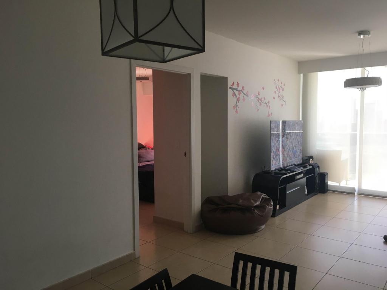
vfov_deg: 48.2
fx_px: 324
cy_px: 145
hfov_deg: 61.7
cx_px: 194
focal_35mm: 29
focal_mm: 4.15
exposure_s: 1/33
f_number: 2.2
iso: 40
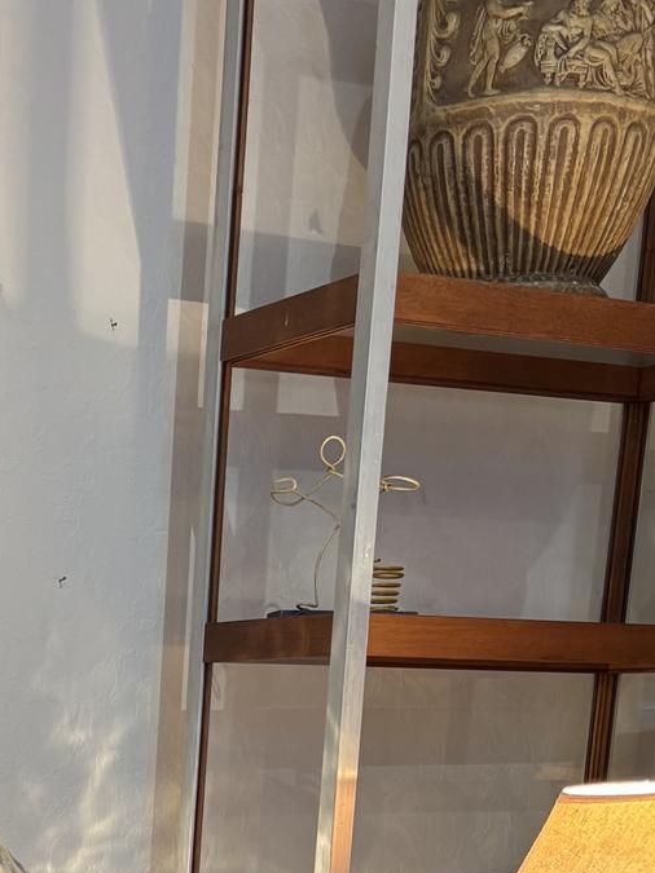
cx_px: -154
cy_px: 1158
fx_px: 1868
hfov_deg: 18.7
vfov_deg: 23.1
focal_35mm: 74
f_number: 1.6
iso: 125
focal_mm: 5.96
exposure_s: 1/100
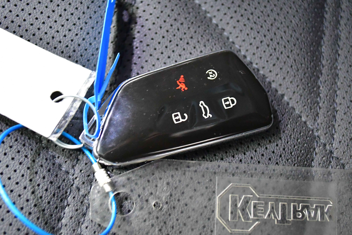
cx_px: 176
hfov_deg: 38.9
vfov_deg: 26.5
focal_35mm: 51
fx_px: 499
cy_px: 118
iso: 9000
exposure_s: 1/40
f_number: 5
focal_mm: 34
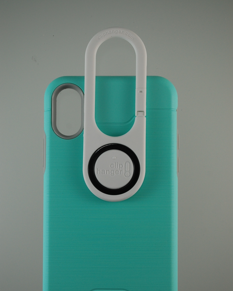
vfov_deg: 29.1
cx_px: 116
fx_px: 560
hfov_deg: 23.5
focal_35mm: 65
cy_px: 174
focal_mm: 38
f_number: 5.6
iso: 360
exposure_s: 1/125
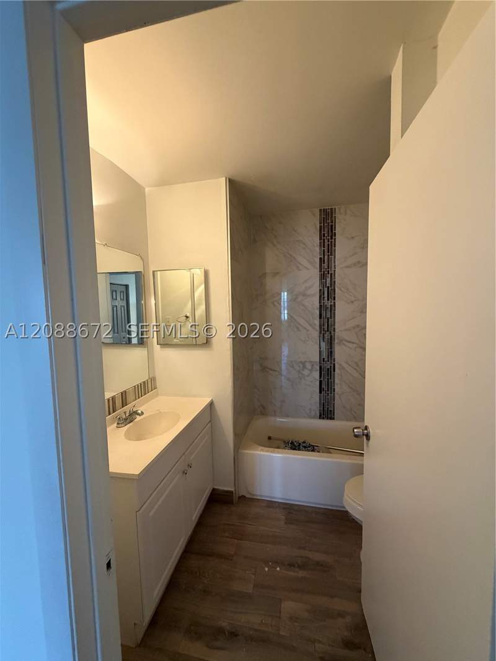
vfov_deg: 102.1
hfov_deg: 85.7
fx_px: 267
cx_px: 248
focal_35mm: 14
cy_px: 330
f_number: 2.2
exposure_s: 1/60
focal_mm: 2.22
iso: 400
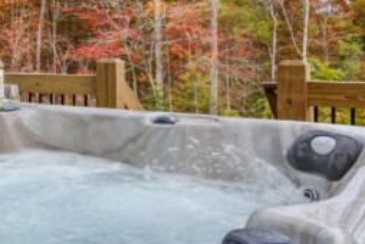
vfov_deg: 23.6
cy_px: 90
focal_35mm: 57
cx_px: -101
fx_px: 583
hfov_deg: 28.8
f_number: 7.1
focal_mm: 13
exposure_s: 1/200
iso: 100
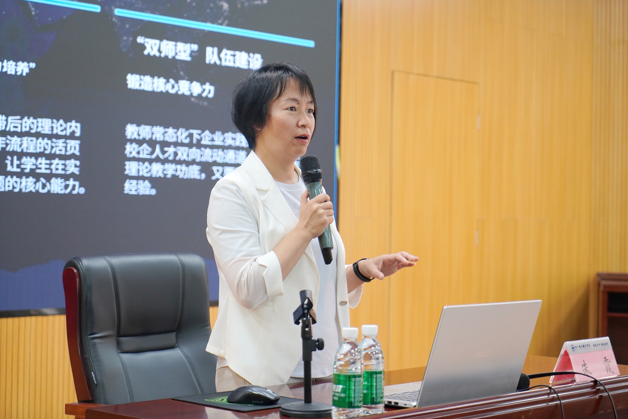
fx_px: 1221
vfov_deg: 19.5
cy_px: 210
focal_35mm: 70
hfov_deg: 28.8
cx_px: 314
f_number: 4
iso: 1600
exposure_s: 1/160
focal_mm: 70
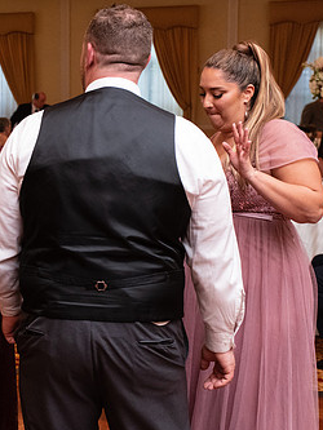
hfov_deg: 21.1
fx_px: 833
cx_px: -10
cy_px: 187
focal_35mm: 67
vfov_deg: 28.9
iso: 6400
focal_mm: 40
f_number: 4
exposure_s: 1/100
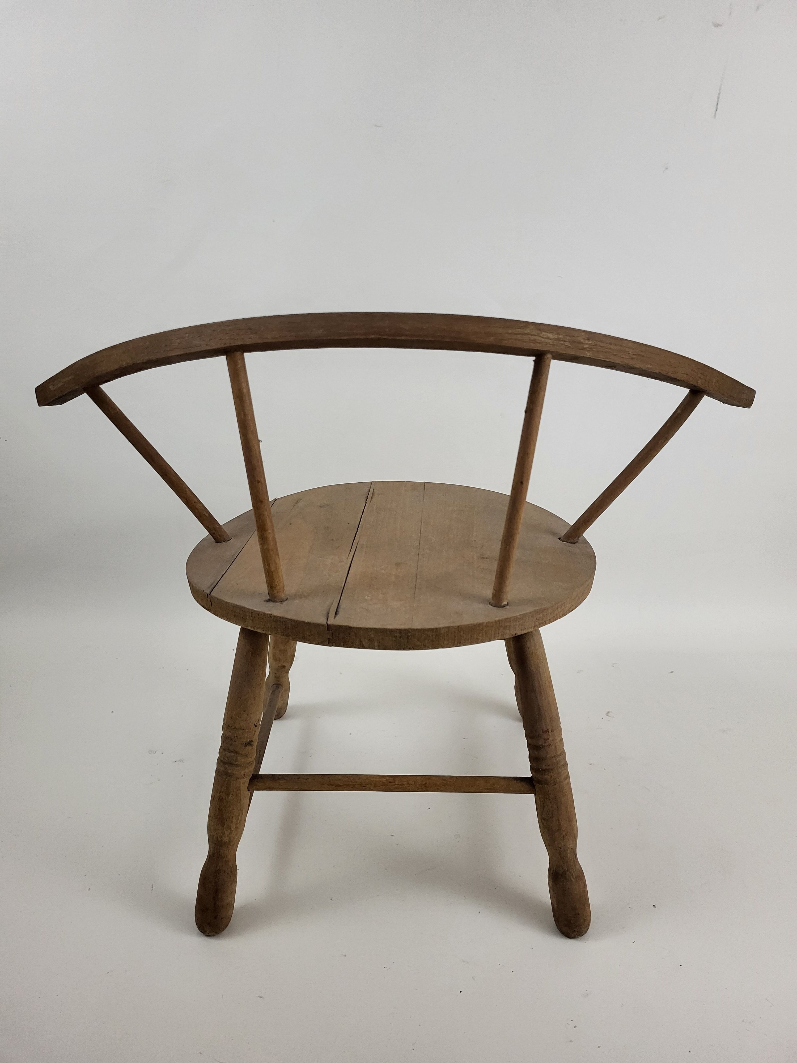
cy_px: 532
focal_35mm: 26
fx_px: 798
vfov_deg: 67.3
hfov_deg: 53.1
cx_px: 398
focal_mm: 5.4
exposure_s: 1/100
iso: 250
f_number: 1.8
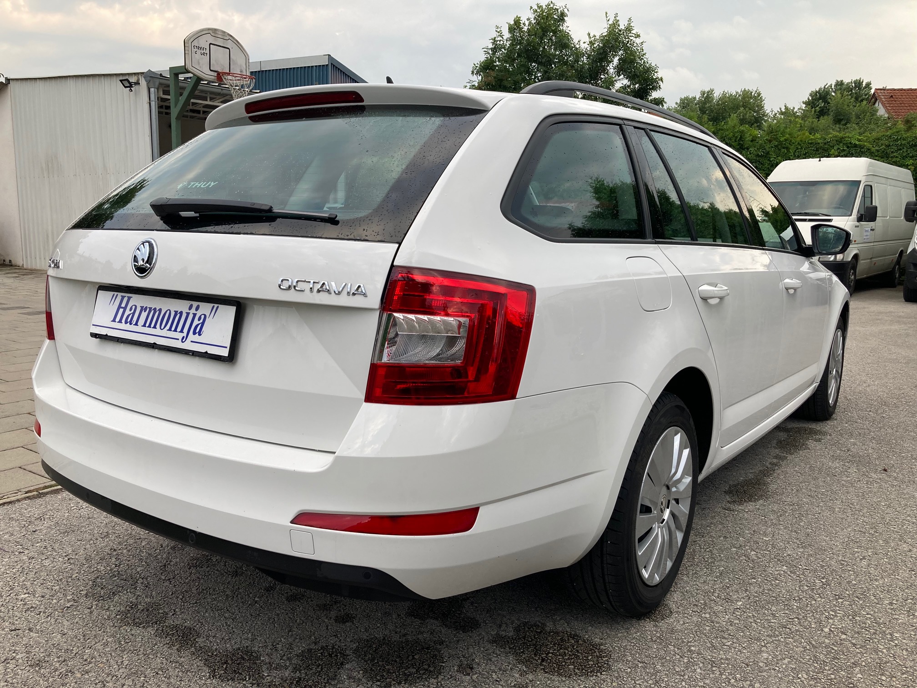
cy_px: 344
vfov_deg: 49.7
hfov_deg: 63.4
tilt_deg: -9.1
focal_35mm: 28
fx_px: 742
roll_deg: -1.5
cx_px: 458
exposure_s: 1/308
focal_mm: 3.99
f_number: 1.8
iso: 20
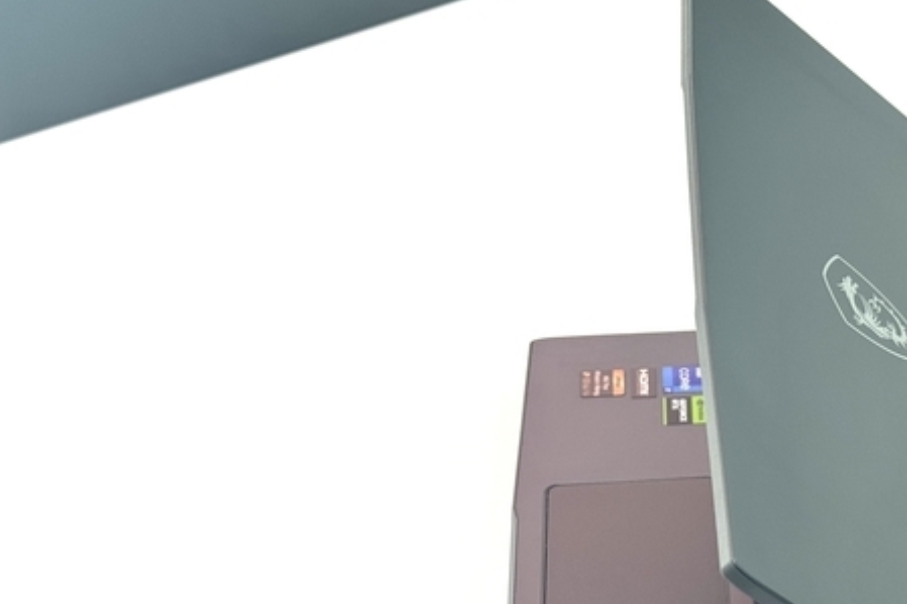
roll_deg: +0.5
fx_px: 2241
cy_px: 497
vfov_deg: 15.2
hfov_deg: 22.4
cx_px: 806
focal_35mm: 89
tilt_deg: -38.9
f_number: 1.78
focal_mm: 6.76
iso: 50
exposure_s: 1/127
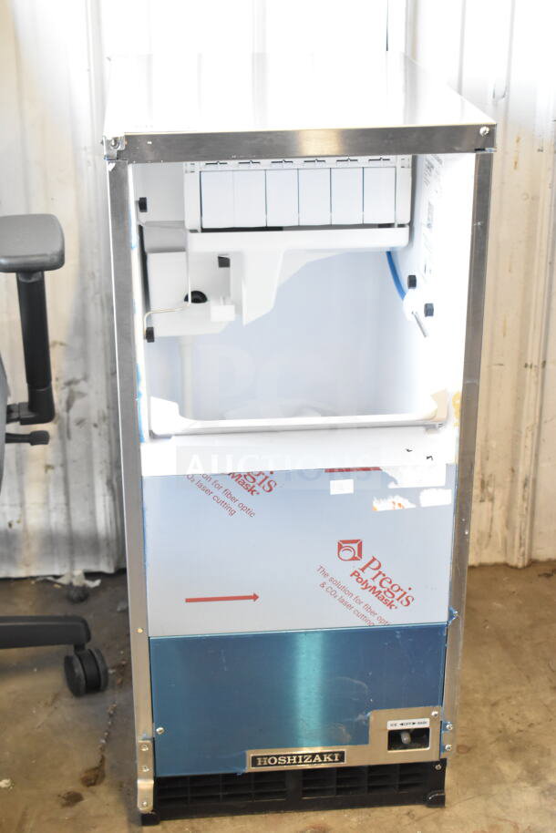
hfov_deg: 23.8
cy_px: 416
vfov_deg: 35.0
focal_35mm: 57
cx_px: 278
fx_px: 1319
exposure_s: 1/60
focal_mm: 38
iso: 2800
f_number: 4.8
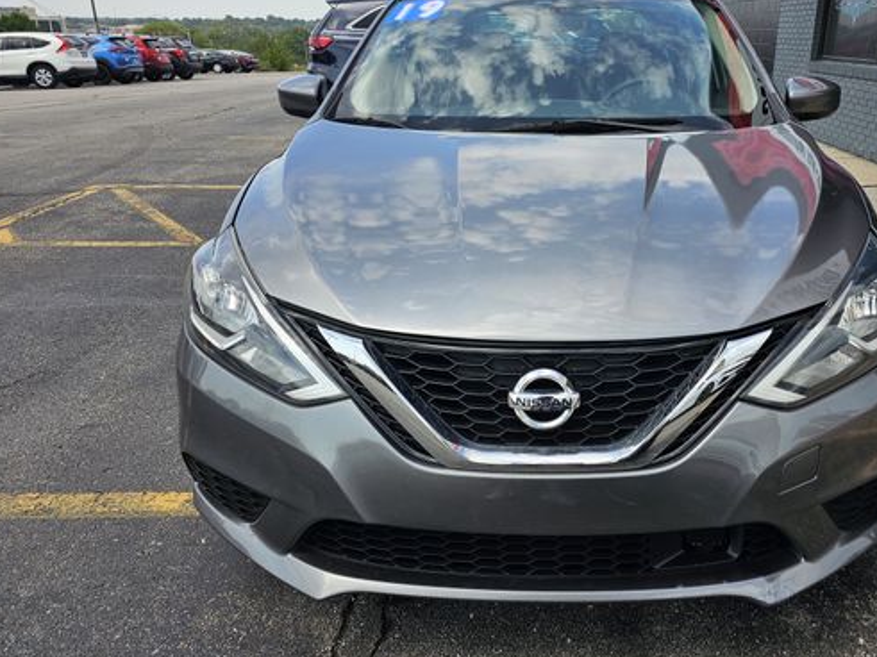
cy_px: 307
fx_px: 760
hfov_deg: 59.2
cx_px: 552
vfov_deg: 46.8
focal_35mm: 30
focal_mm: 6.3
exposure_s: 1/370
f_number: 1.7
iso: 10
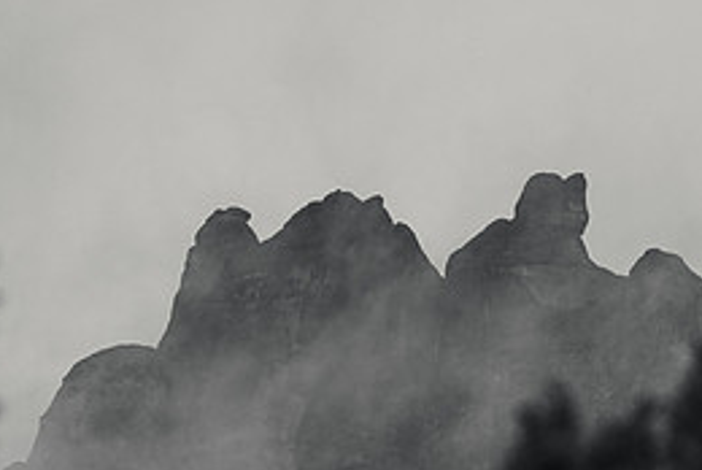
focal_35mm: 334
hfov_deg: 6.2
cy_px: 517
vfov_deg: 4.1
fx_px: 6520
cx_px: 294
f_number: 5
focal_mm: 150
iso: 800
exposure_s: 1/400
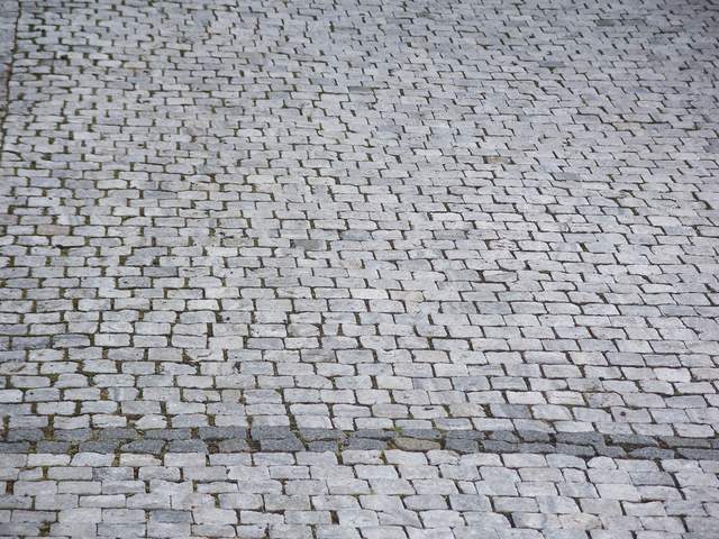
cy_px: 270
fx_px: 2763
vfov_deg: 11.1
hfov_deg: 14.8
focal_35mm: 133
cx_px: 360
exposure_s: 1/250
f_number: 4
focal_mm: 28
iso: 64
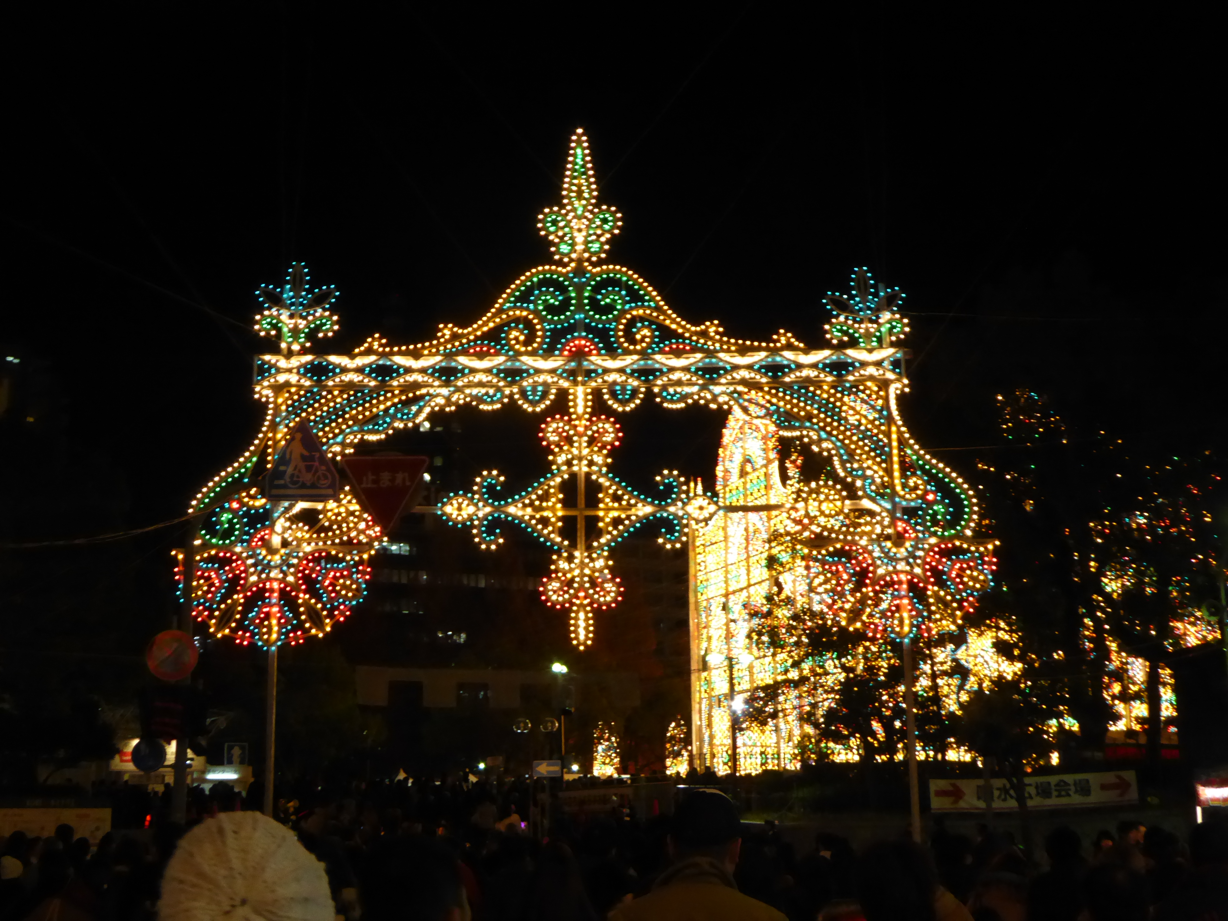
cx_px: 614
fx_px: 1880
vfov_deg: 27.5
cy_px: 460
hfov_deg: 36.2
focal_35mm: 53
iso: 800
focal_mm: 9
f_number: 4.1
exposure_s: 1/30
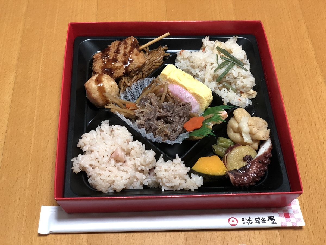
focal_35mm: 52
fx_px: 490
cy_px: 122
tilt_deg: -54.1
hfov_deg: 36.8
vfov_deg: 28.0
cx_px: 163
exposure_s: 1/25
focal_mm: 6
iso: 160
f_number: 2.4
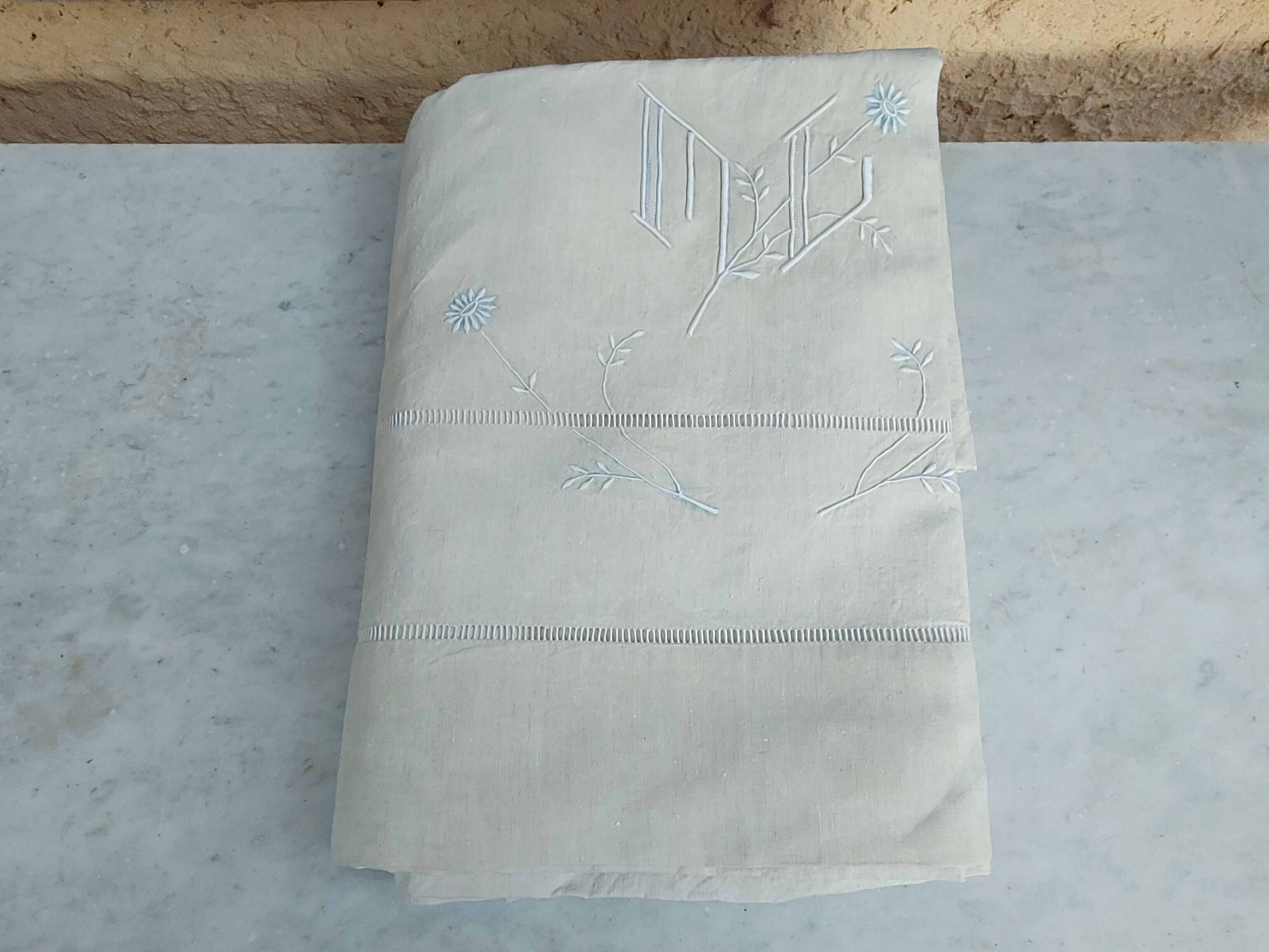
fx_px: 880
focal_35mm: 24
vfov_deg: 56.8
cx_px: 634
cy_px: 476
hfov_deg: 71.6
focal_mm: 1.6
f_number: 2.2
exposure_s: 1/33
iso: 50
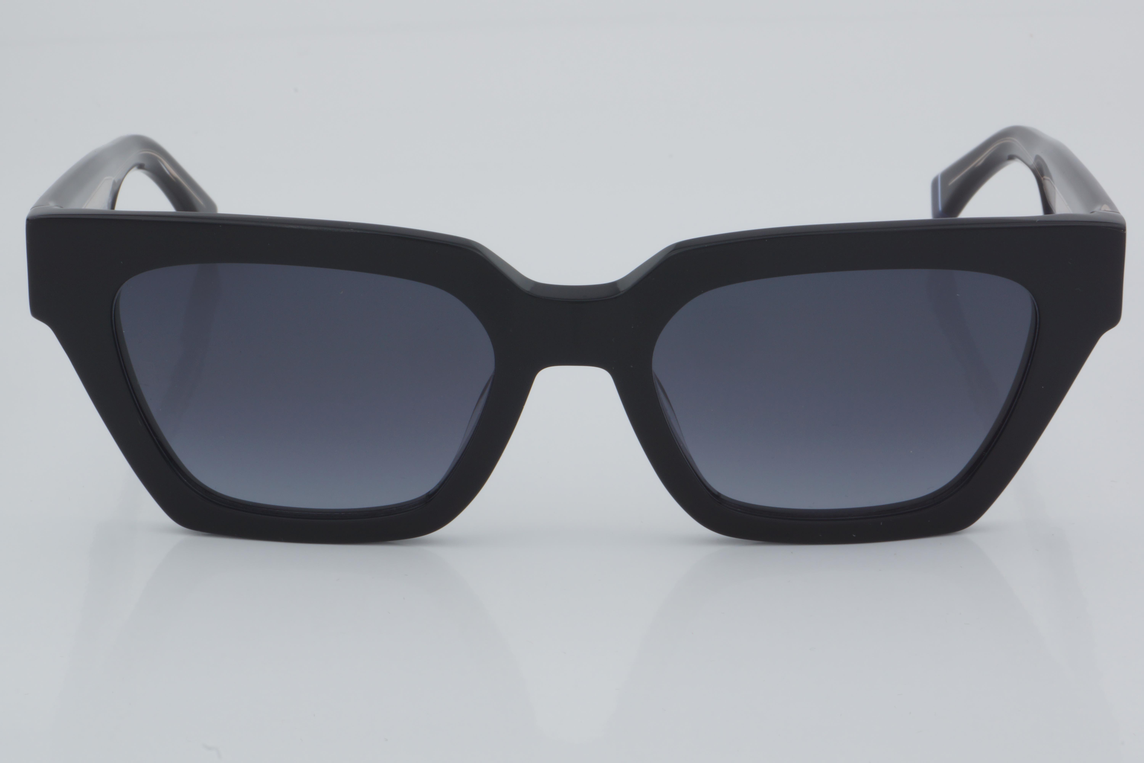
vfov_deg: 16.6
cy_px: 382
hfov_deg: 24.6
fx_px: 2621
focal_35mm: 82
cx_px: 572
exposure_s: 1/4
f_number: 32
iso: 100
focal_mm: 55
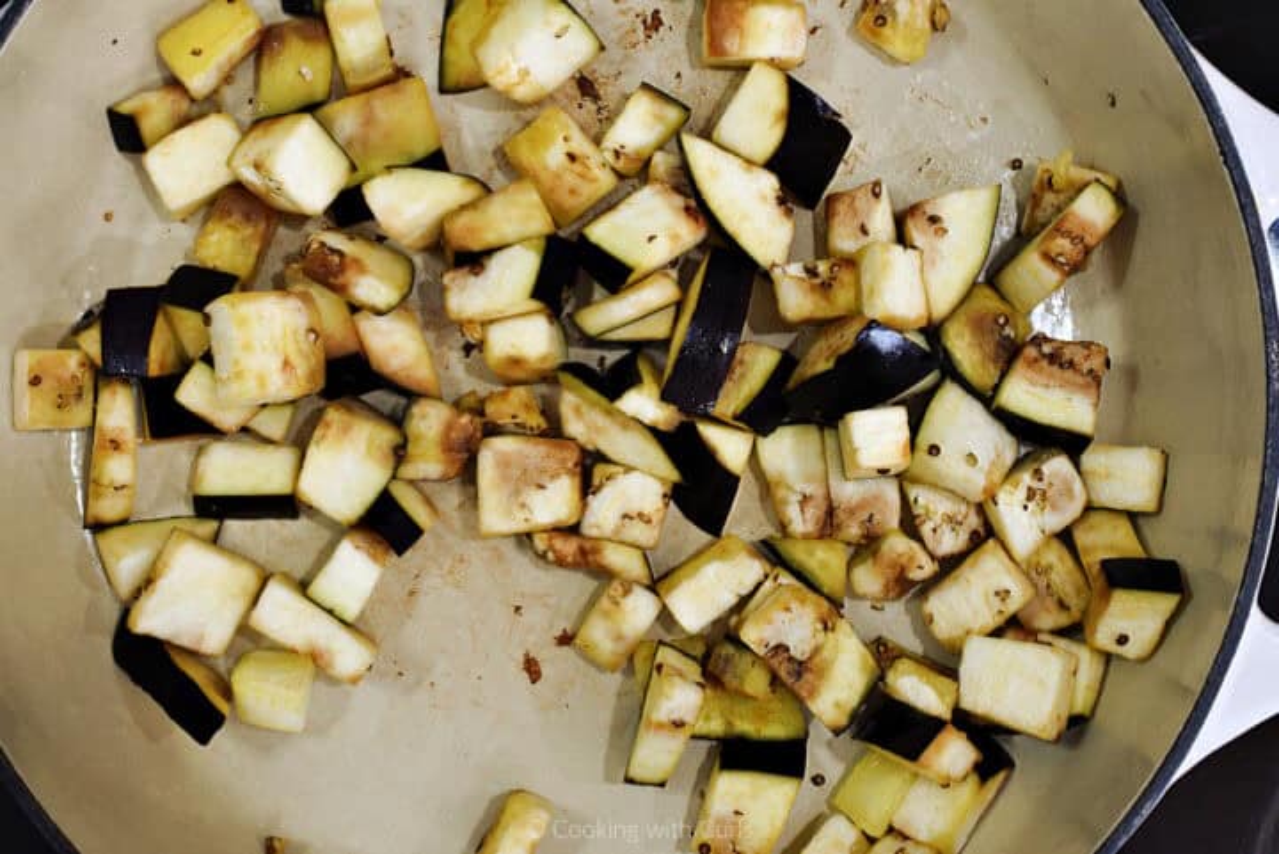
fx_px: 1777
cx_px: 640
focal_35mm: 50
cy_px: 427
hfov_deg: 39.6
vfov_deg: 27.0
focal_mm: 50
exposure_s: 1/40
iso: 1600
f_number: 7.1
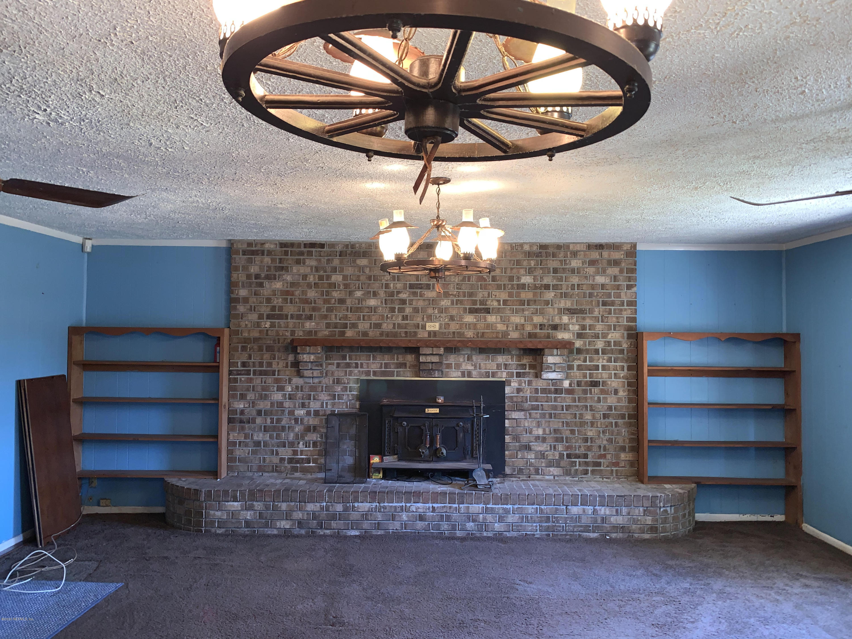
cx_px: 426
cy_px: 320
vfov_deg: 53.1
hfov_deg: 67.3
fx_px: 640
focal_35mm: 26
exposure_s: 1/15
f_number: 1.8
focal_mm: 4.2
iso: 32
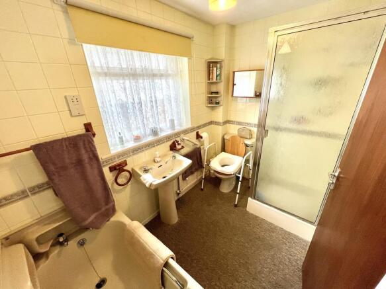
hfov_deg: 106.2
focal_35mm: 13
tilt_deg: -21.8
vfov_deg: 89.9
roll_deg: +3.3
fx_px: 145
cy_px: 144
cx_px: 193
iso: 64
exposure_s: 1/100
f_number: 1.8
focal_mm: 1.57
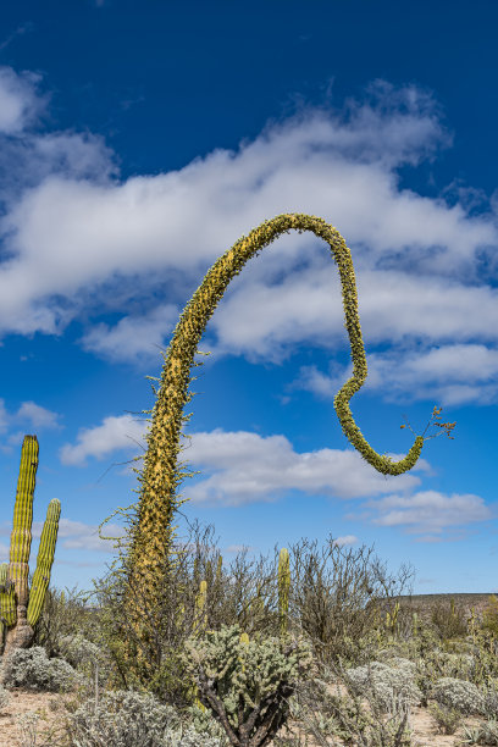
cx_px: 249
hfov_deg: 29.9
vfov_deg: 43.6
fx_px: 934
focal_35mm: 45
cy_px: 374
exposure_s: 1/500
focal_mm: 38
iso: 200
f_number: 11
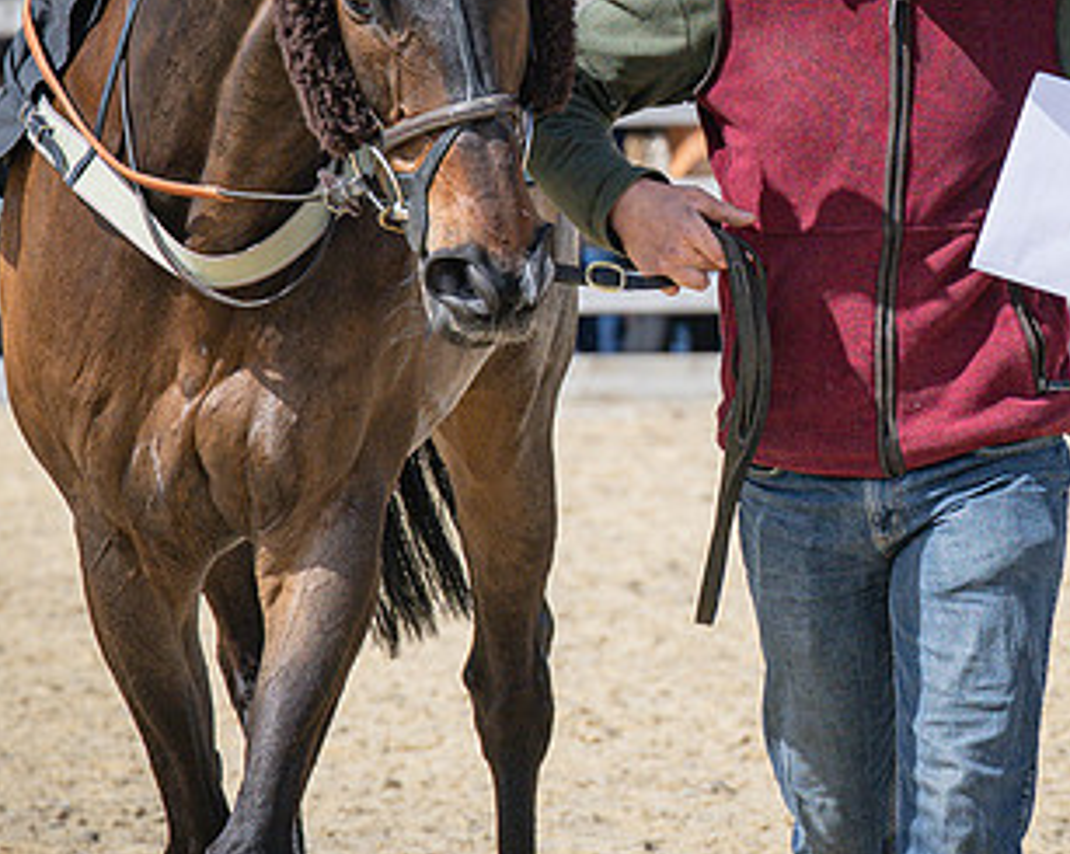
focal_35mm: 412
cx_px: 746
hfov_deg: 4.7
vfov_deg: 3.7
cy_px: 10
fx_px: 13035
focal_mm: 104
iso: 200
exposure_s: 1/3200
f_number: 4
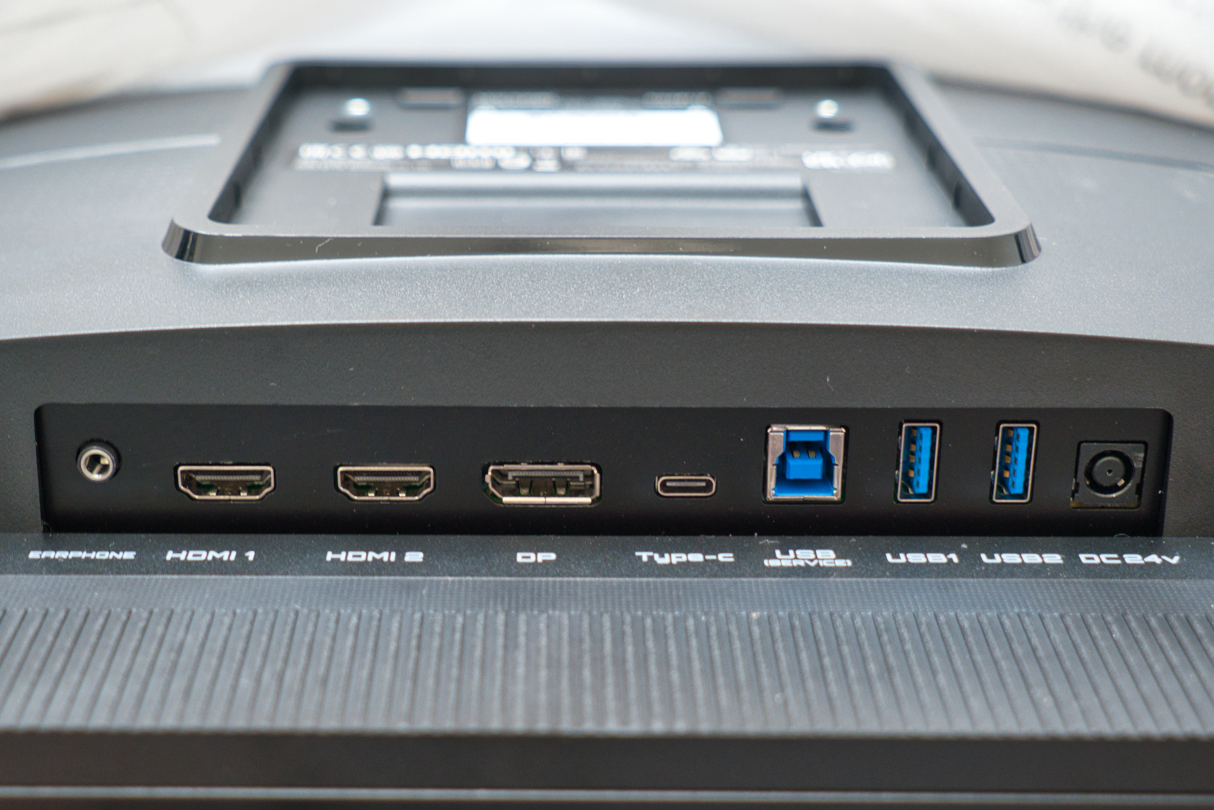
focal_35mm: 48
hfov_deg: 41.1
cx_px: 607
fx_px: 1619
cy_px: 405
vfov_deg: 28.1
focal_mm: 48
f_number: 5
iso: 1000
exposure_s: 1/50
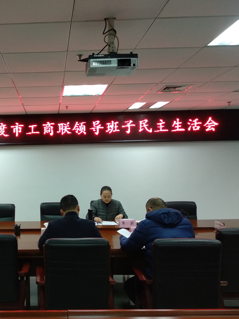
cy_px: 158
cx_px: 40
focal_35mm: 35
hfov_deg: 38.8
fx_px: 322
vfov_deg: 52.6
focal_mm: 3.81
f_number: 2.2
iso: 400
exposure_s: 1/25
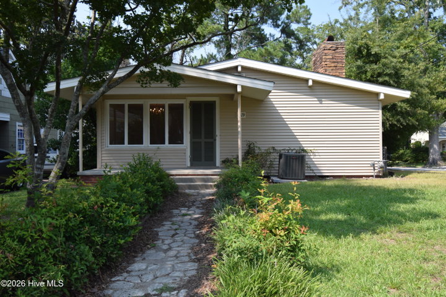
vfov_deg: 43.6
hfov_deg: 61.9
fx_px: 372
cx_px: 223
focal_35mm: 30
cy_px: 148
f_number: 8
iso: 280
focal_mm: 20
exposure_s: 1/250
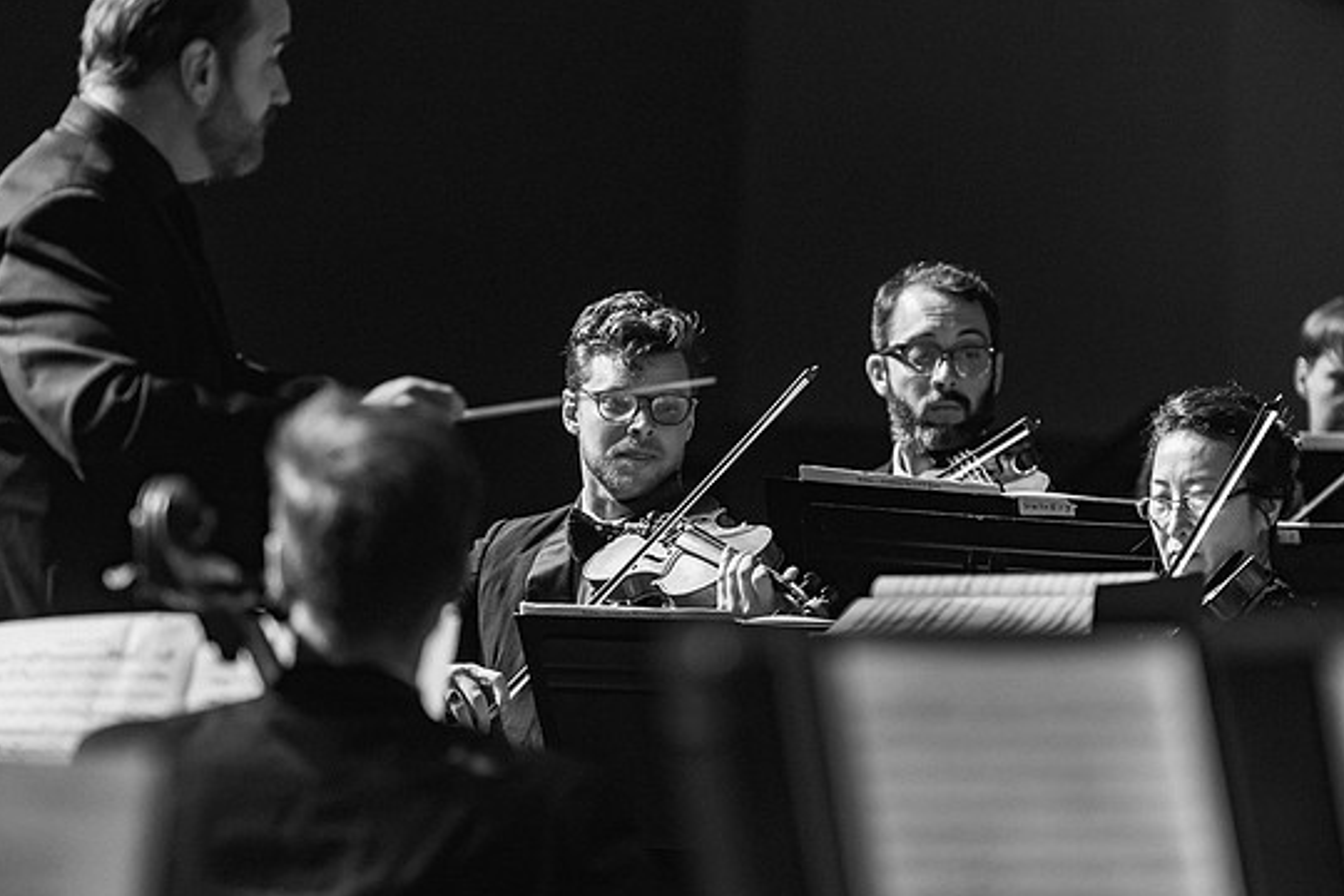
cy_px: 447
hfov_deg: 8.3
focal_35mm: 247
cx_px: 647
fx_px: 9221
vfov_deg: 5.6
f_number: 4
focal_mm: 230
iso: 3200
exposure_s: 1/200
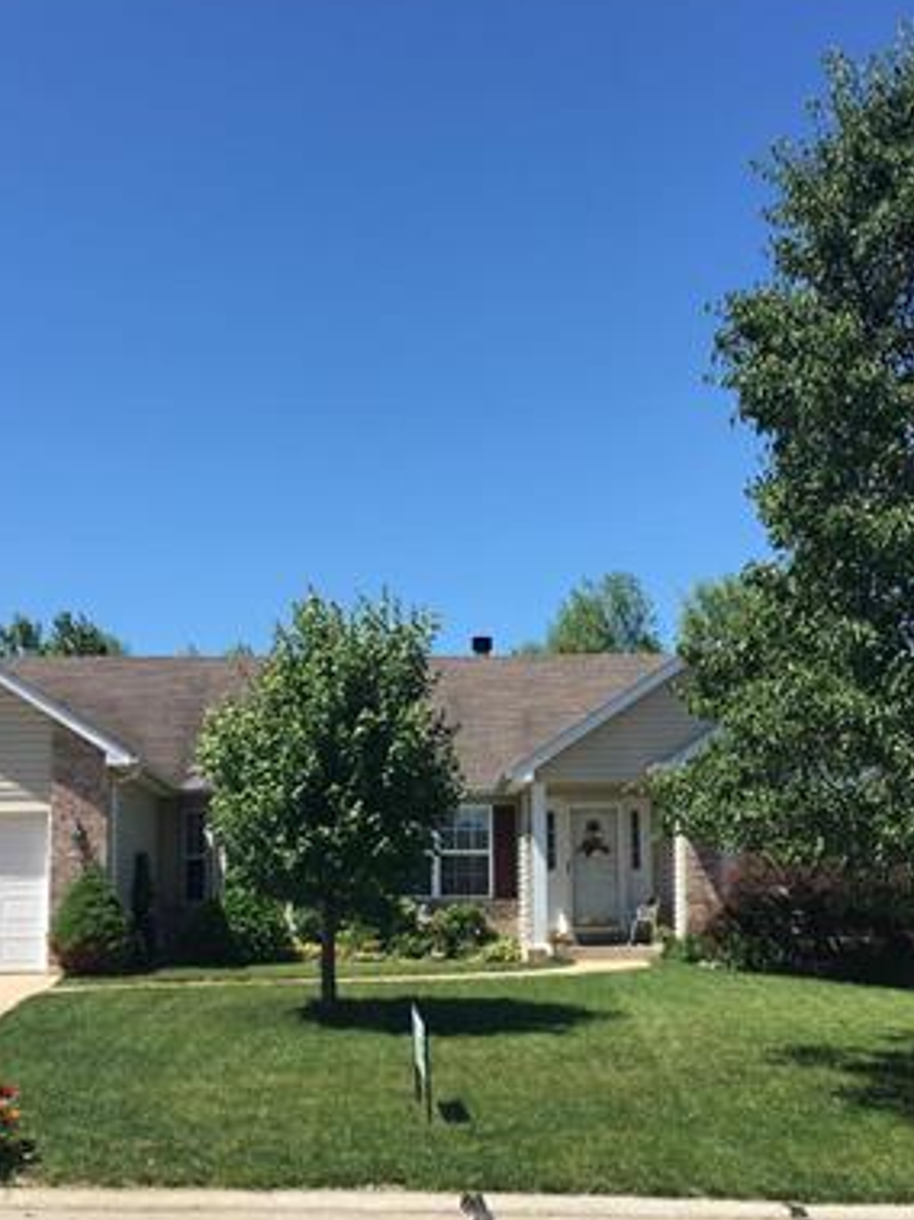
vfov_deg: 38.8
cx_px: 483
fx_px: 1726
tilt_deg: +7.3
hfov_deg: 29.7
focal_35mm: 49
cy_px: 727
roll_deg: +0.8
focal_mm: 4.15
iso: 25
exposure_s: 1/1374
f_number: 2.2
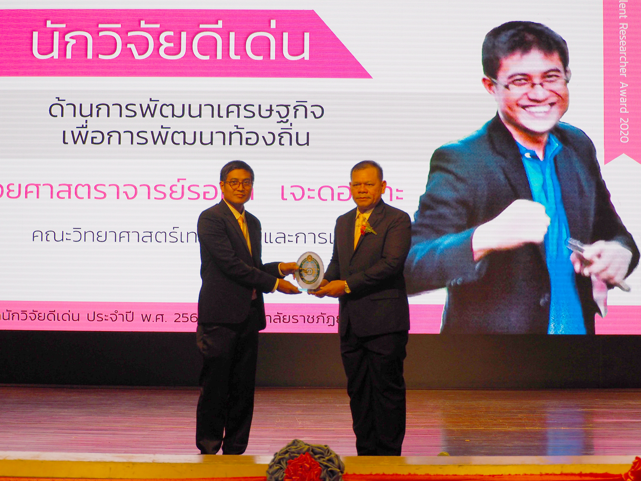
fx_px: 1481
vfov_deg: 18.4
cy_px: 240
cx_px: 320
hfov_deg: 24.4
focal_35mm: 80
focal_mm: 40
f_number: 4
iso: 640
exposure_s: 1/80
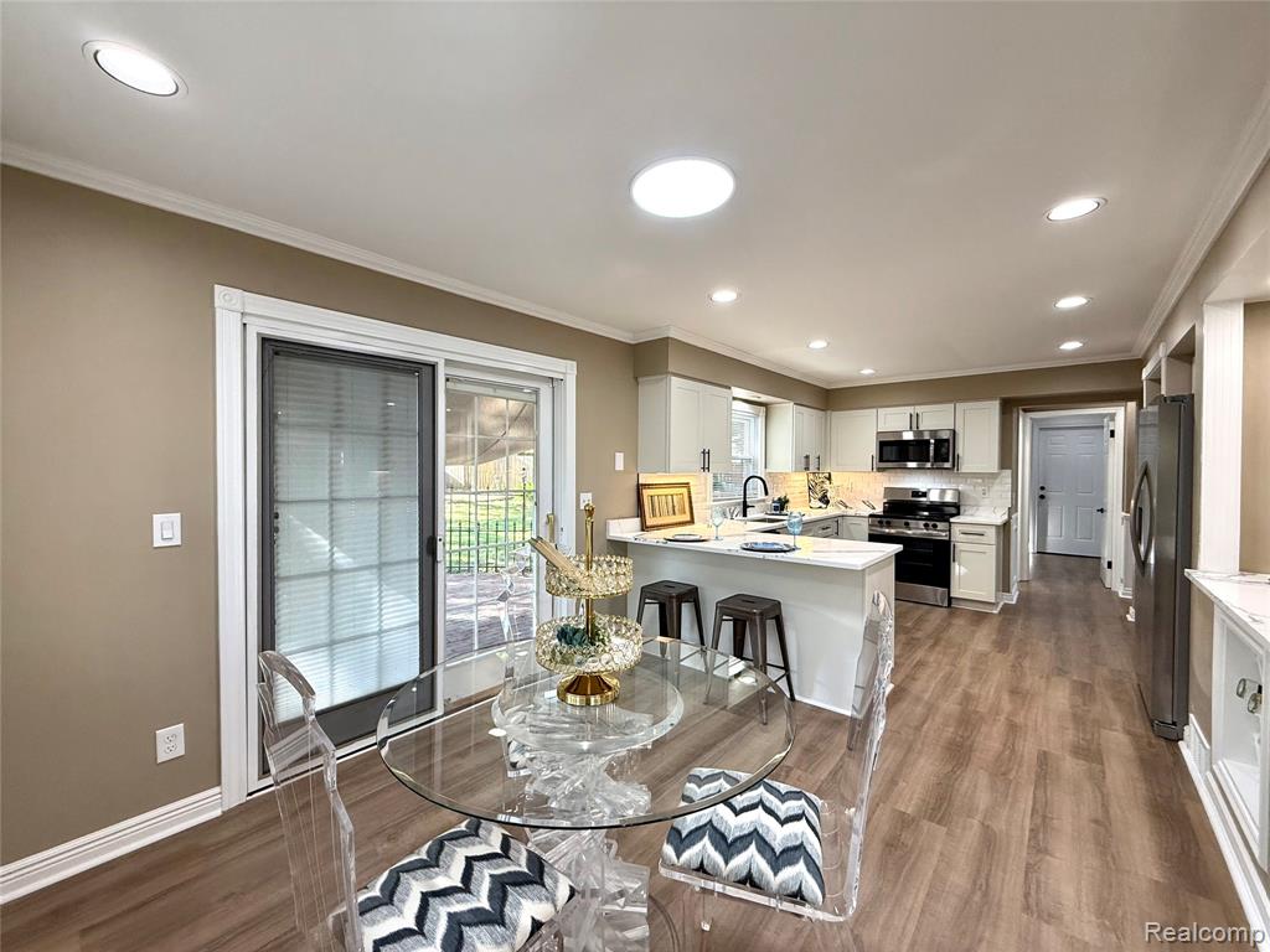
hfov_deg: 102.1
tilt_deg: -1.0
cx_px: 635
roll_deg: -0.2
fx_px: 514
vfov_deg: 85.7
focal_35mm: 14
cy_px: 476
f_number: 2.2
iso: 160
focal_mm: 2.22
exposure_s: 1/120
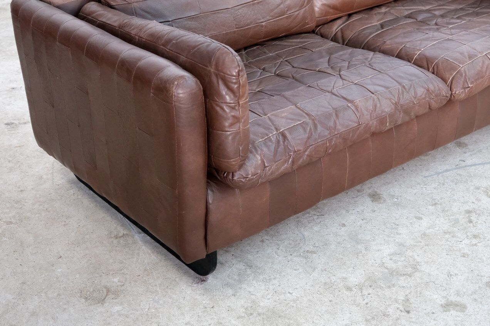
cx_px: 245
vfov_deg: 25.1
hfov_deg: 36.9
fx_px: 735
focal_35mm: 54
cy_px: 163
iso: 3200
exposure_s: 1/52
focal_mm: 35.8
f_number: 4
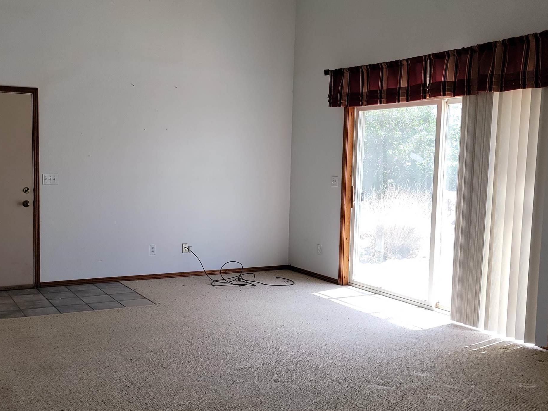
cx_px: 192
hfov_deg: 46.2
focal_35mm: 40
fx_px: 633
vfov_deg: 35.9
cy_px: 219
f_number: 1.8
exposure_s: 1/120
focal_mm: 6.7
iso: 25
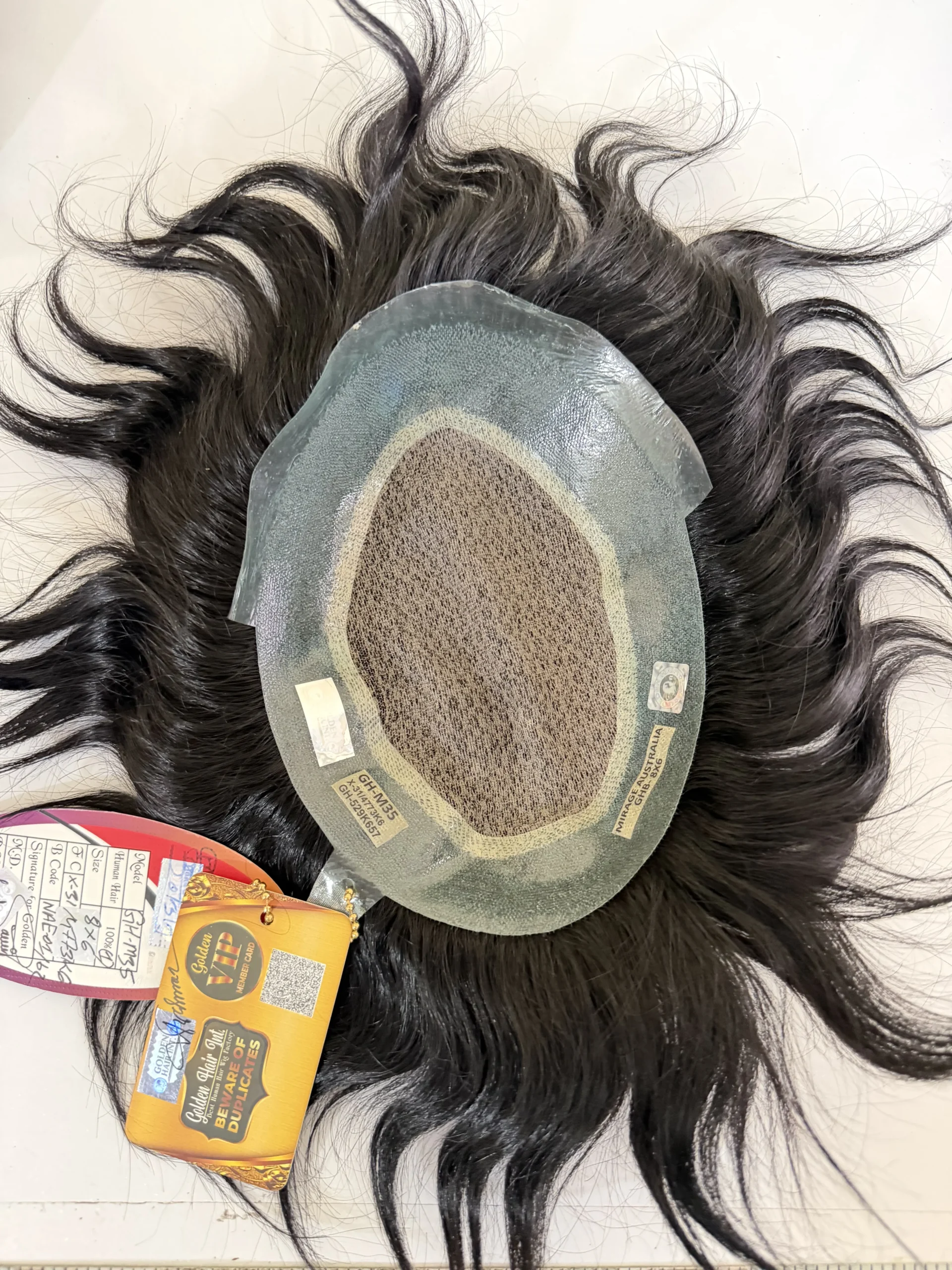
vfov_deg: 71.6
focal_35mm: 24
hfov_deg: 56.8
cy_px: 635
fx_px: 880
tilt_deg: -79.9
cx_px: 476
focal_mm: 6.76
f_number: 1.78
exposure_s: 1/25
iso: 1000
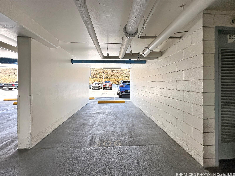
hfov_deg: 102.1
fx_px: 95
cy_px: 88
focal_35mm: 14
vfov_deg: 85.7
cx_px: 118
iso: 40
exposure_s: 1/239
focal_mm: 2.22
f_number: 2.2
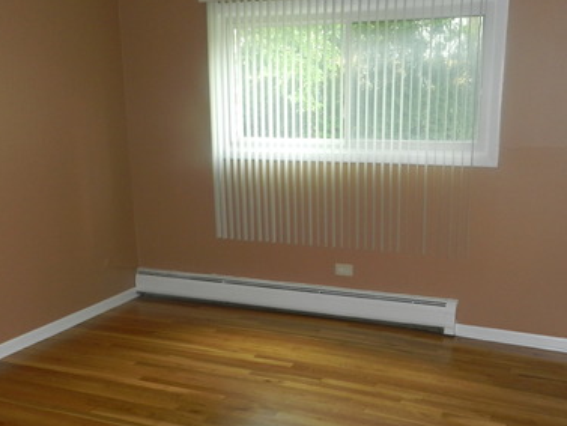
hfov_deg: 47.8
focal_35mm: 39
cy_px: 271
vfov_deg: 36.6
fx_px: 639
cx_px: 302
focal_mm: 4
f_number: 3.4
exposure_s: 1/30
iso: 200
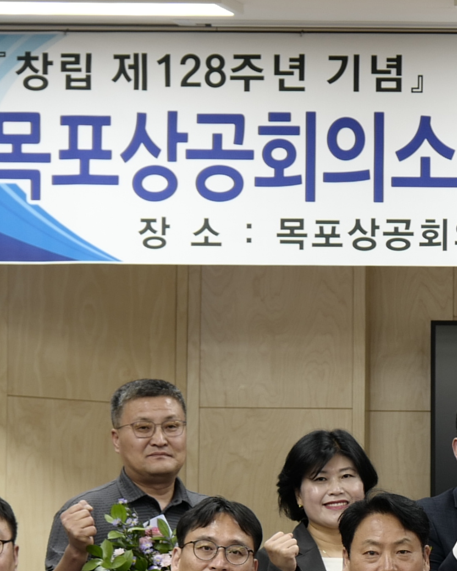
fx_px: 2164
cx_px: 654
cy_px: 537
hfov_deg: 11.6
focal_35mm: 128
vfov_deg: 14.8
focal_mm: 24
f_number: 2.8
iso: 100
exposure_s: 1/25
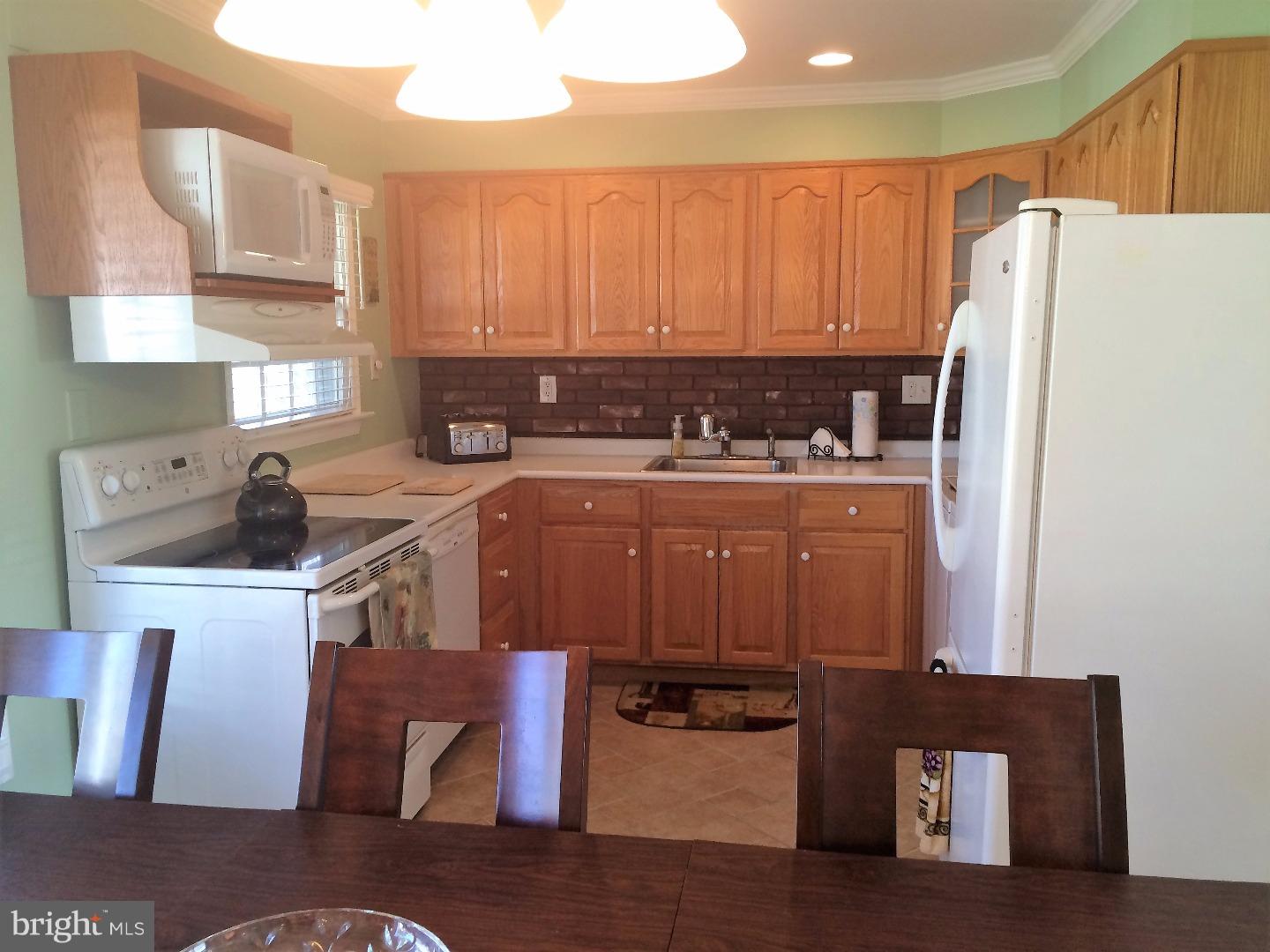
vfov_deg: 48.2
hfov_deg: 61.7
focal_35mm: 29
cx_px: 635
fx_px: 1064
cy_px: 476
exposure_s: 1/30
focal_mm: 4.15
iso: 64
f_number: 2.2
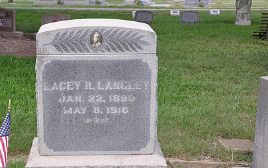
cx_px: 94
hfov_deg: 29.2
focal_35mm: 70
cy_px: 75
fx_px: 511
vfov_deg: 18.6
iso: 360
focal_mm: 32
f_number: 5.6
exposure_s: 1/125
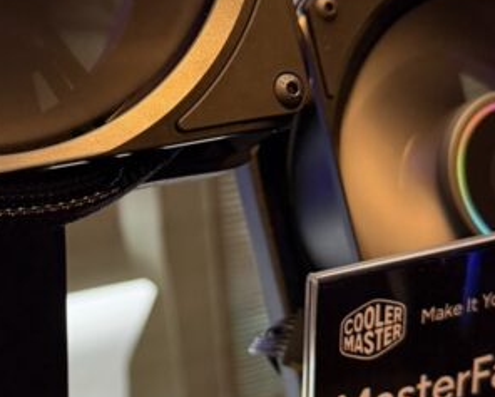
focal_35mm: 81
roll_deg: -0.1
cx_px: 97
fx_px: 1187
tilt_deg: -20.1
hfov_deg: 23.2
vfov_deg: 18.9
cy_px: 223
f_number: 1.78
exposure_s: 1/60
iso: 320
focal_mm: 6.76
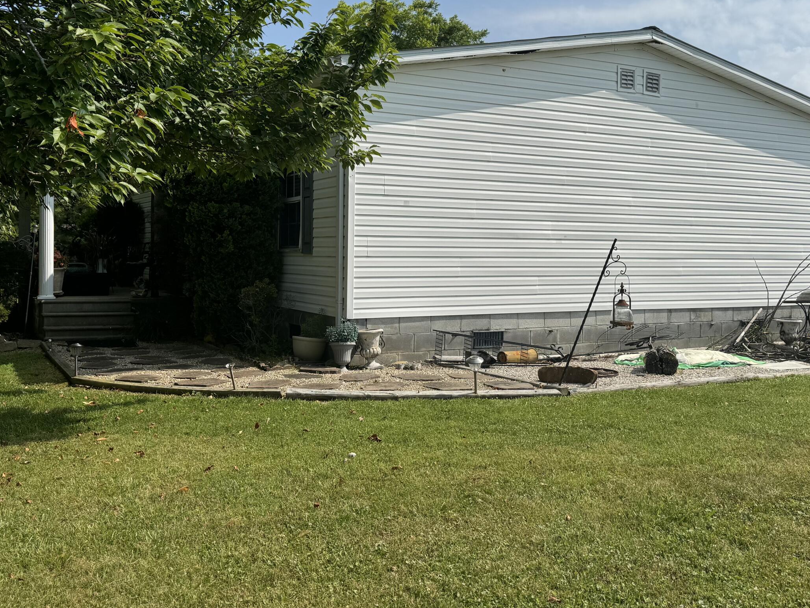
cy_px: 252
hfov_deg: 52.6
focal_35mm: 35
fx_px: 819
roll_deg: -2.1
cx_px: 402
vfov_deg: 40.6
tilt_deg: -1.2
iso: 80
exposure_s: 1/7092
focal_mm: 6.76
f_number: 1.78
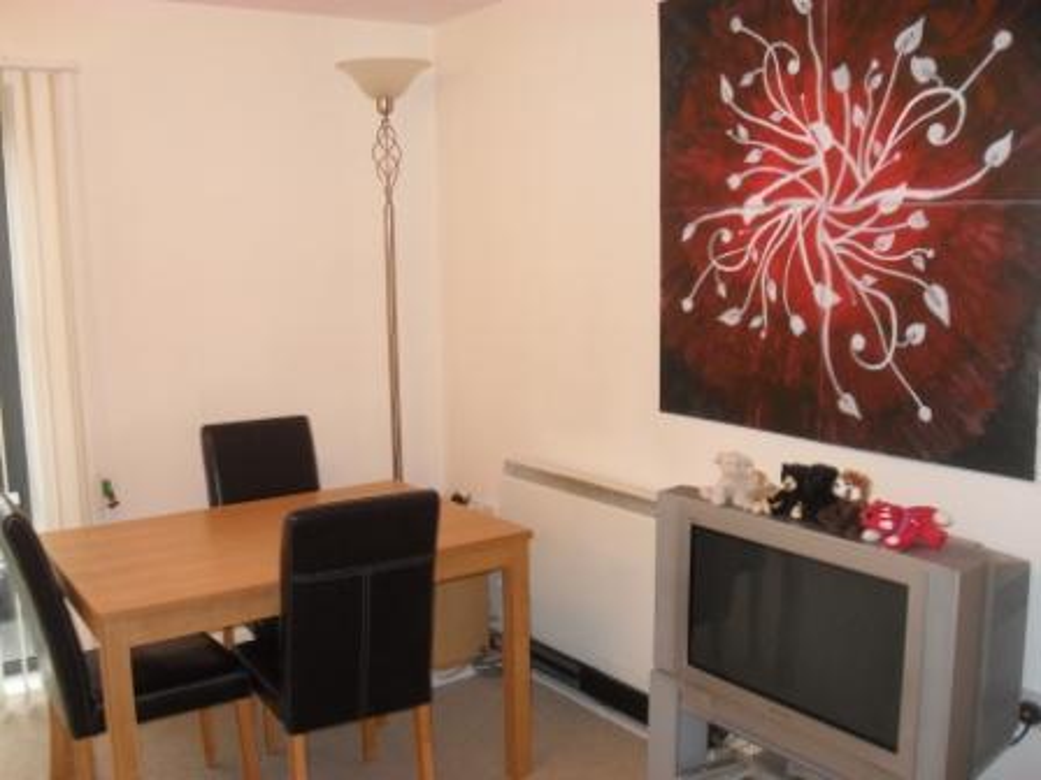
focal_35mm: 35
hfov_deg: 52.6
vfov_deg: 40.7
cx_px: 520
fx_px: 1053
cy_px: 390
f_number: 2.8
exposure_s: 1/45
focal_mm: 6.2
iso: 200
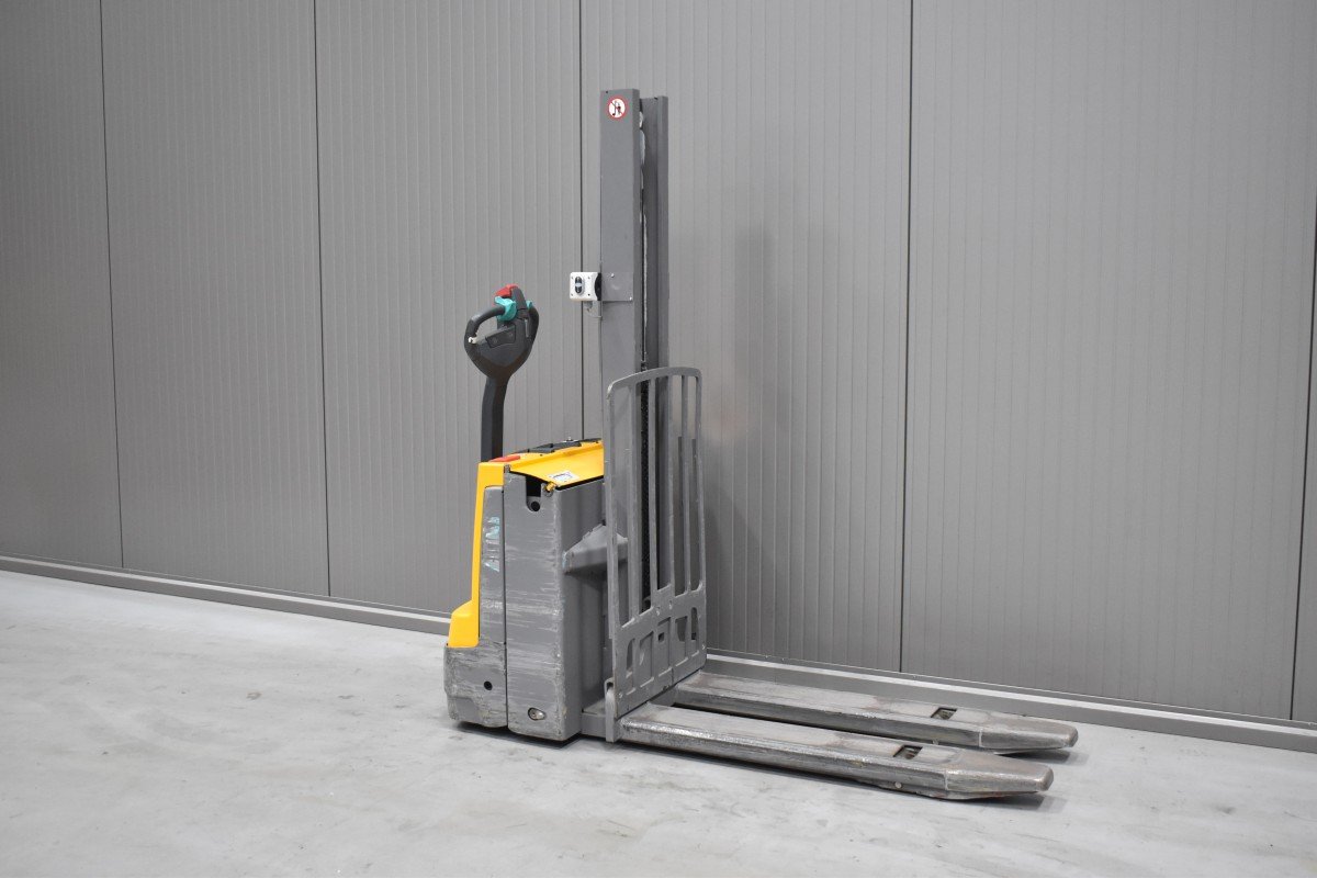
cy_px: 439
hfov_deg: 51.3
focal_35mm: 38
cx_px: 658
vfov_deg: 35.5
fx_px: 1372
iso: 1600
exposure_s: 1/60
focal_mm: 25
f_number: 4
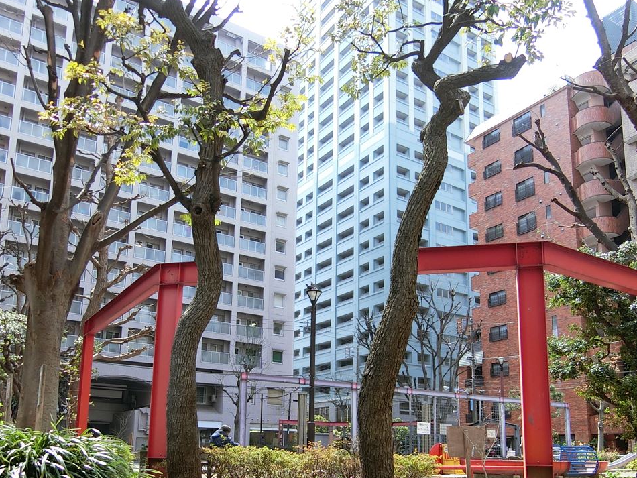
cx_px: 303
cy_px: 360
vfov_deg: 42.8
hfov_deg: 56.8
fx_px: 589
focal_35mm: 32
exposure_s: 1/400
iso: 80
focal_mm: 4.06
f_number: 2.7
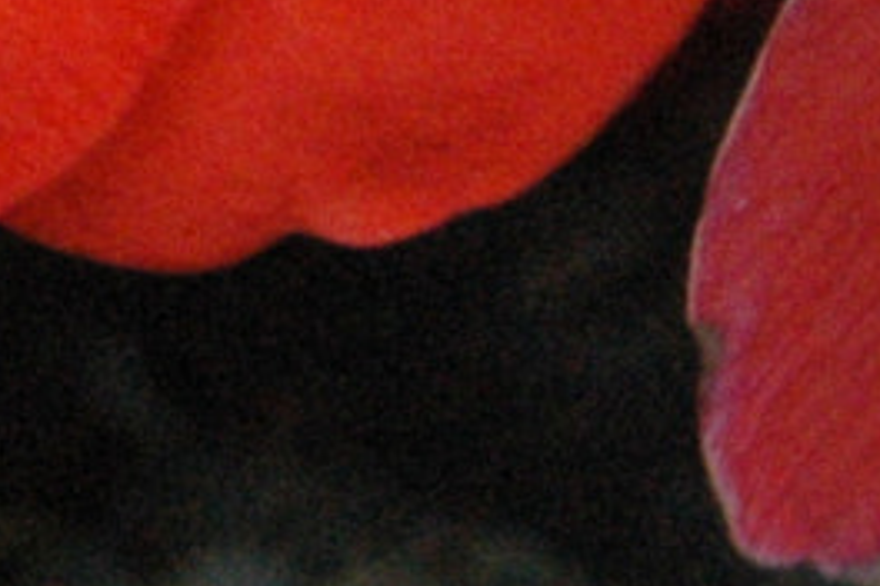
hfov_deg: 3.2
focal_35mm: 639
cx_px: -1003
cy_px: -676
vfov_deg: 2.1
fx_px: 15616
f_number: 10
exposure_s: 1/400
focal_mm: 55
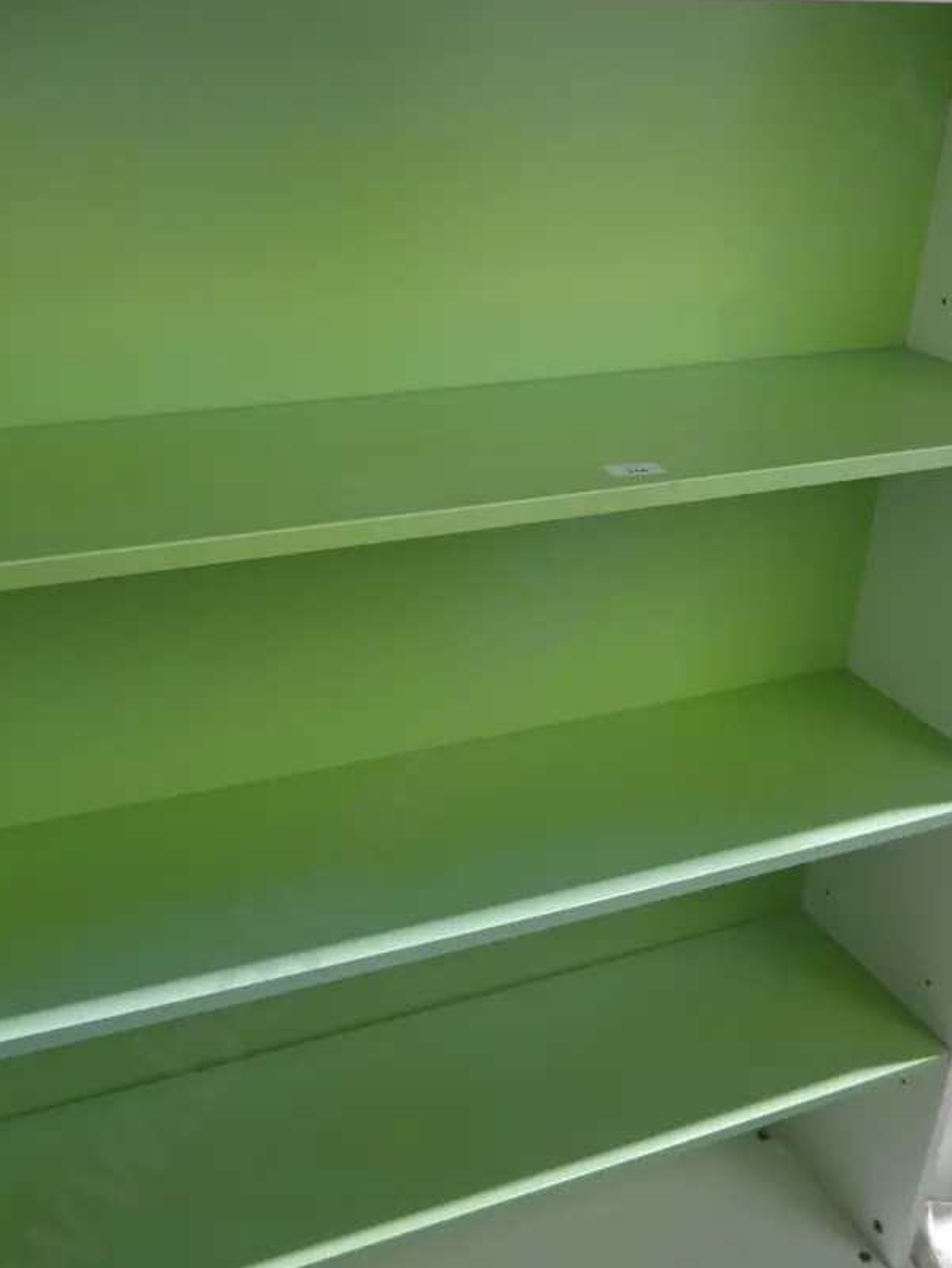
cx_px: 445
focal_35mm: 36
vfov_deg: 51.1
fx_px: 1319
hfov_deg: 39.7
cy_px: 736
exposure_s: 1/60
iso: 500
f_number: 3.5
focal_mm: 14
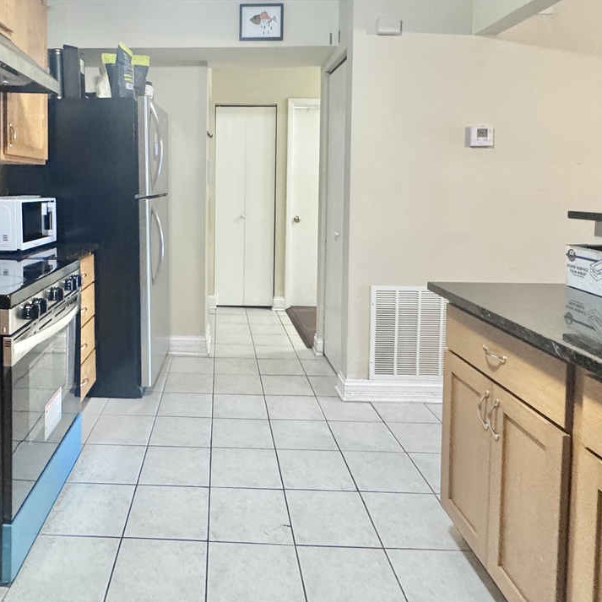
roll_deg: -0.8
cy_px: 212
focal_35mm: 25
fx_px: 492
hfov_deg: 61.4
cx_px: 199
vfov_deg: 61.7
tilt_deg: -3.3
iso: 640
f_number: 2.2
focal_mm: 2.22
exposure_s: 1/60
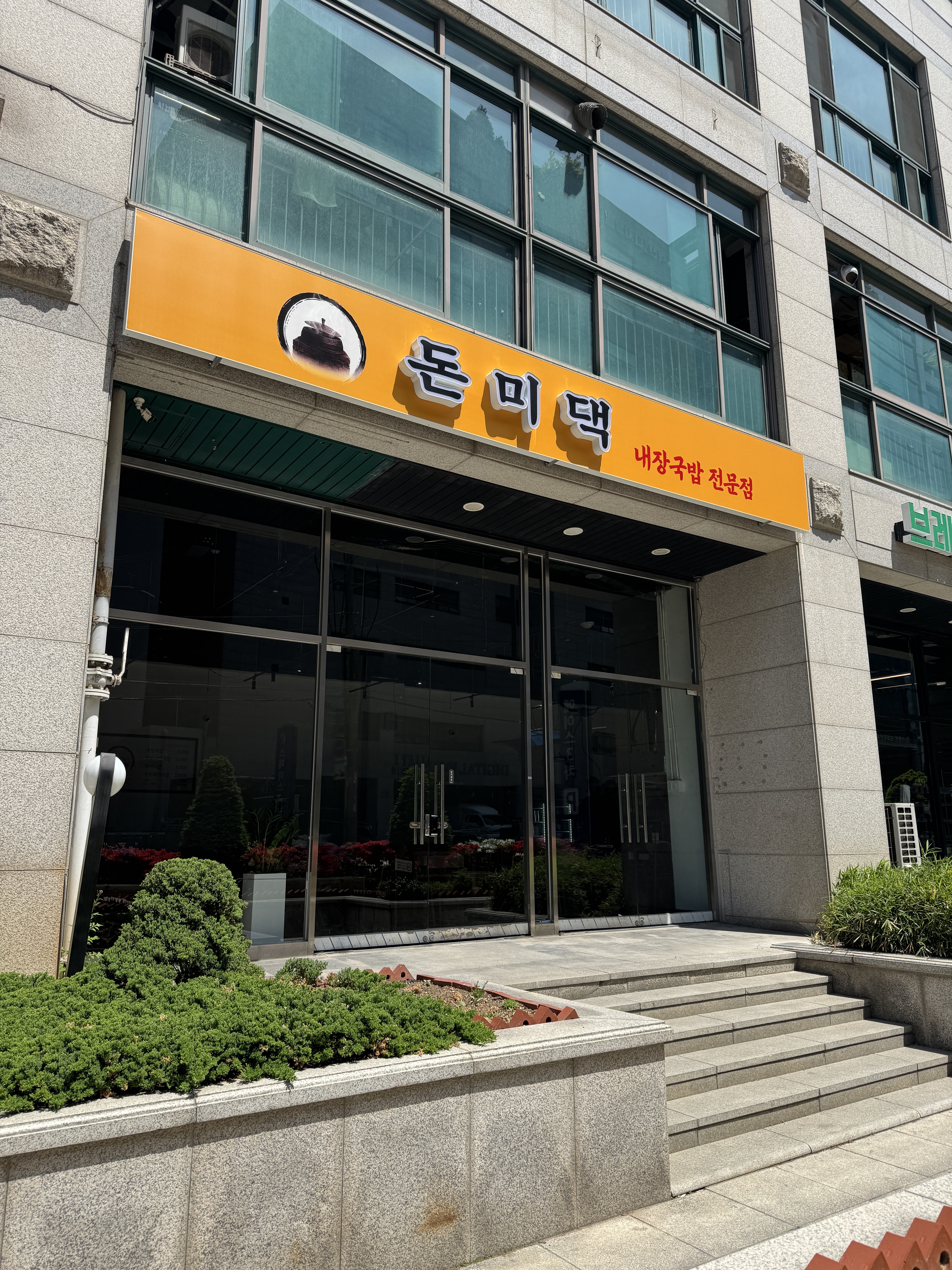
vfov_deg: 71.6
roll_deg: +0.5
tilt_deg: +12.7
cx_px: 476
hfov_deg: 56.8
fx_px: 880
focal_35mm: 24
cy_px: 635
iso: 80
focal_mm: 6.76
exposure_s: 1/3247
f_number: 1.78
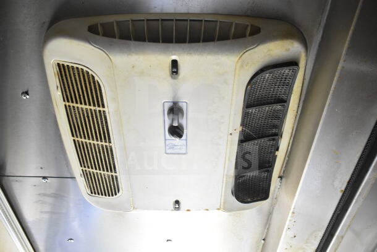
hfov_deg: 55.1
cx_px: 188
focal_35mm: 34
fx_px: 361
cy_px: 126
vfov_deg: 38.4
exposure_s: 1/40
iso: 2200
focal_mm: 23
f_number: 3.8
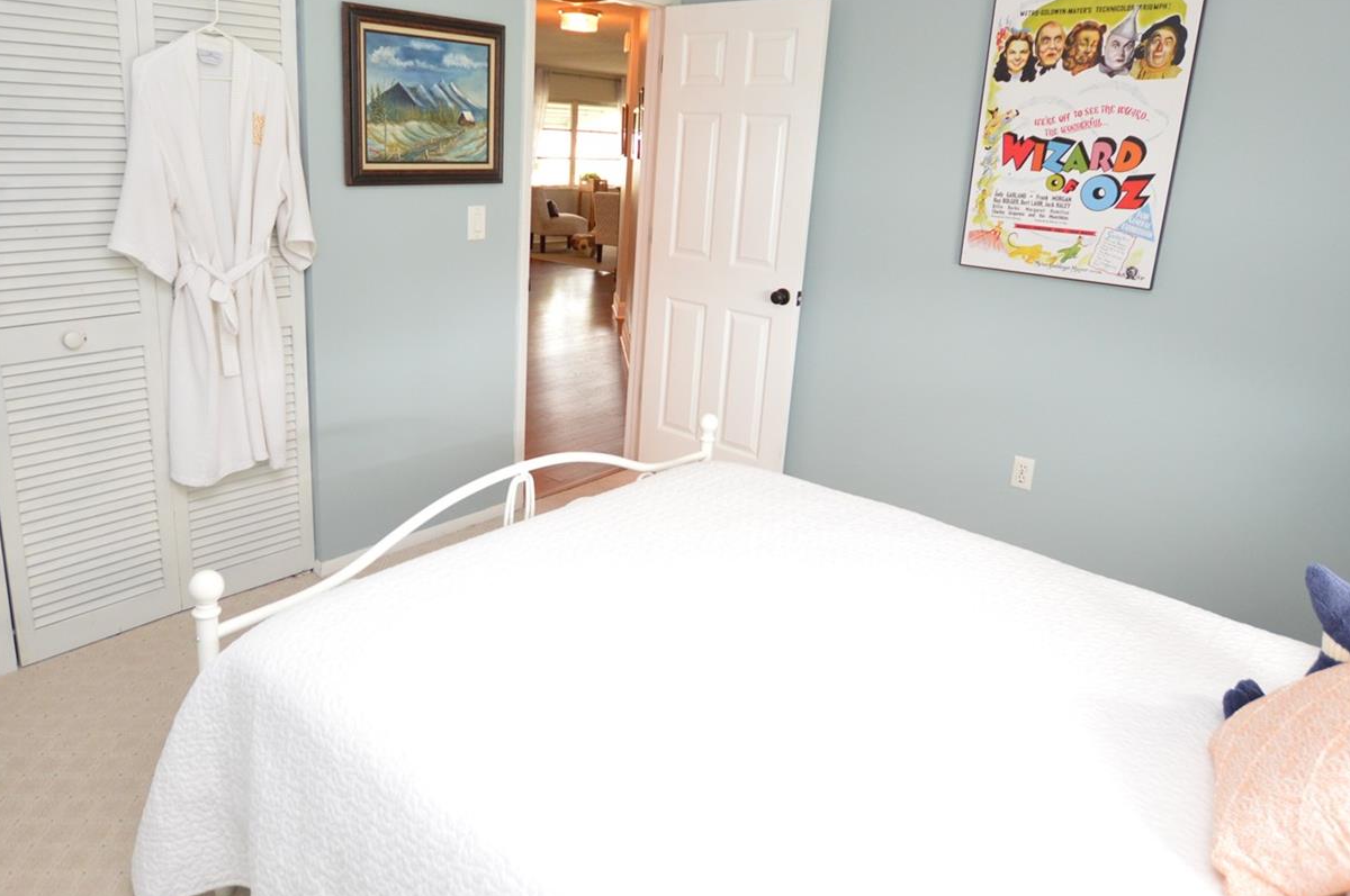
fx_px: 899
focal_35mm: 24
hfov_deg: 73.6
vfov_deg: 52.8
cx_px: 601
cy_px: 374
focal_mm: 12
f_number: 3.5
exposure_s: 1/60
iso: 1100
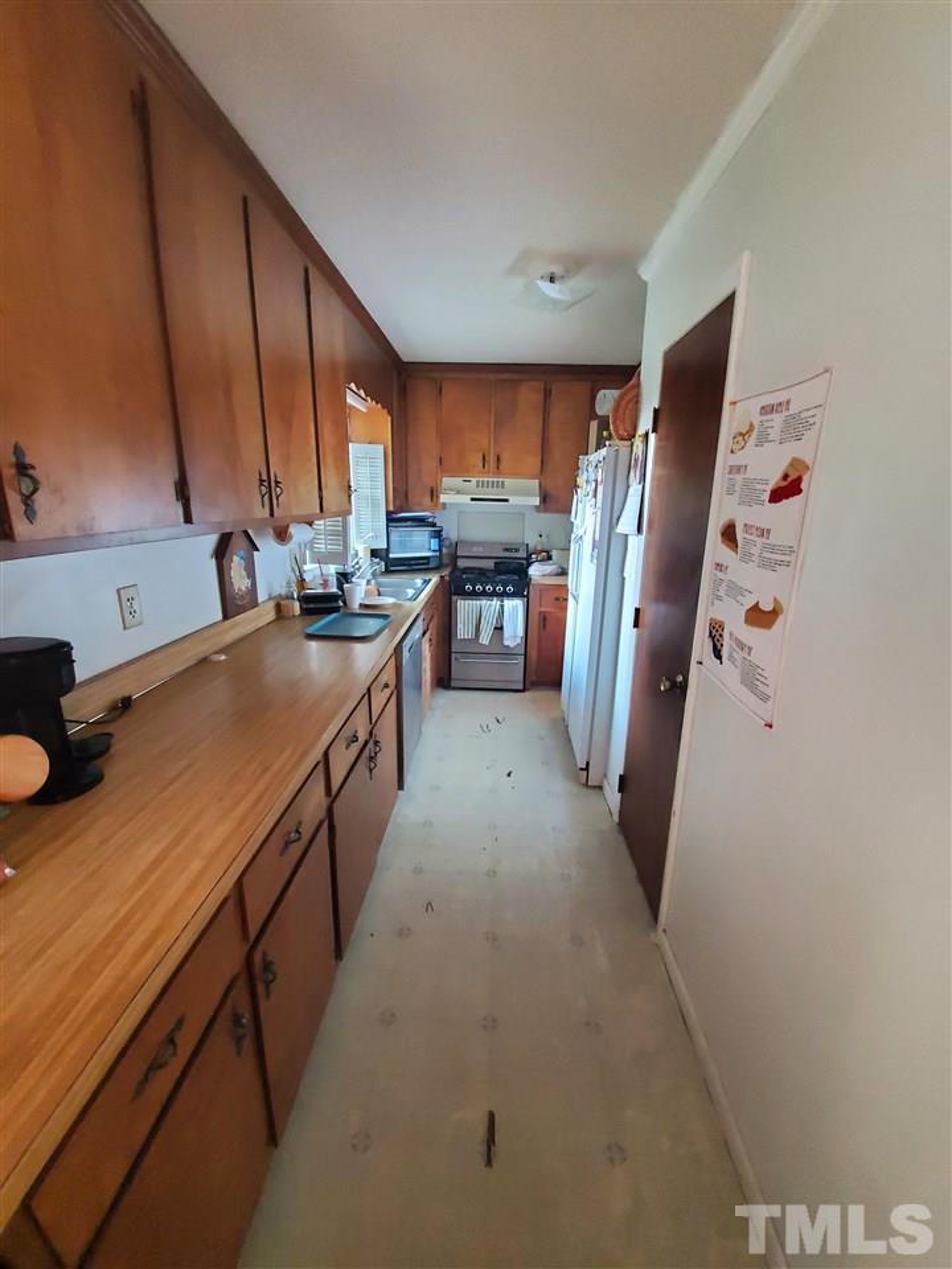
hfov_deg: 89.9
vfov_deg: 106.2
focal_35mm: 13
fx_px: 477
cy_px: 634
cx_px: 476
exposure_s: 1/29
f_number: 2.2
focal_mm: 1.8
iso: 640
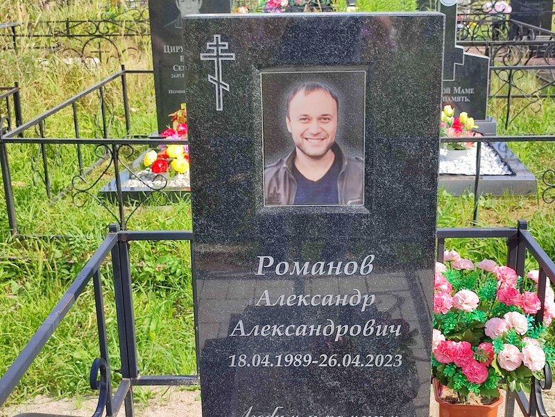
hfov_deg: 69.4
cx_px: 278
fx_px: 401
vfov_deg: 54.9
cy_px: 208
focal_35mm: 25
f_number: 1.9
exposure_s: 1/297
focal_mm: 6.04
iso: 50
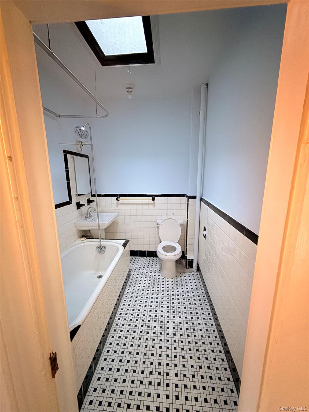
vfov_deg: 102.1
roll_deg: +0.1
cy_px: 206
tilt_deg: -10.7
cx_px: 154
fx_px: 167
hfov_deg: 85.7
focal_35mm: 14
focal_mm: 2.22
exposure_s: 1/40
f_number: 2.2
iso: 1250
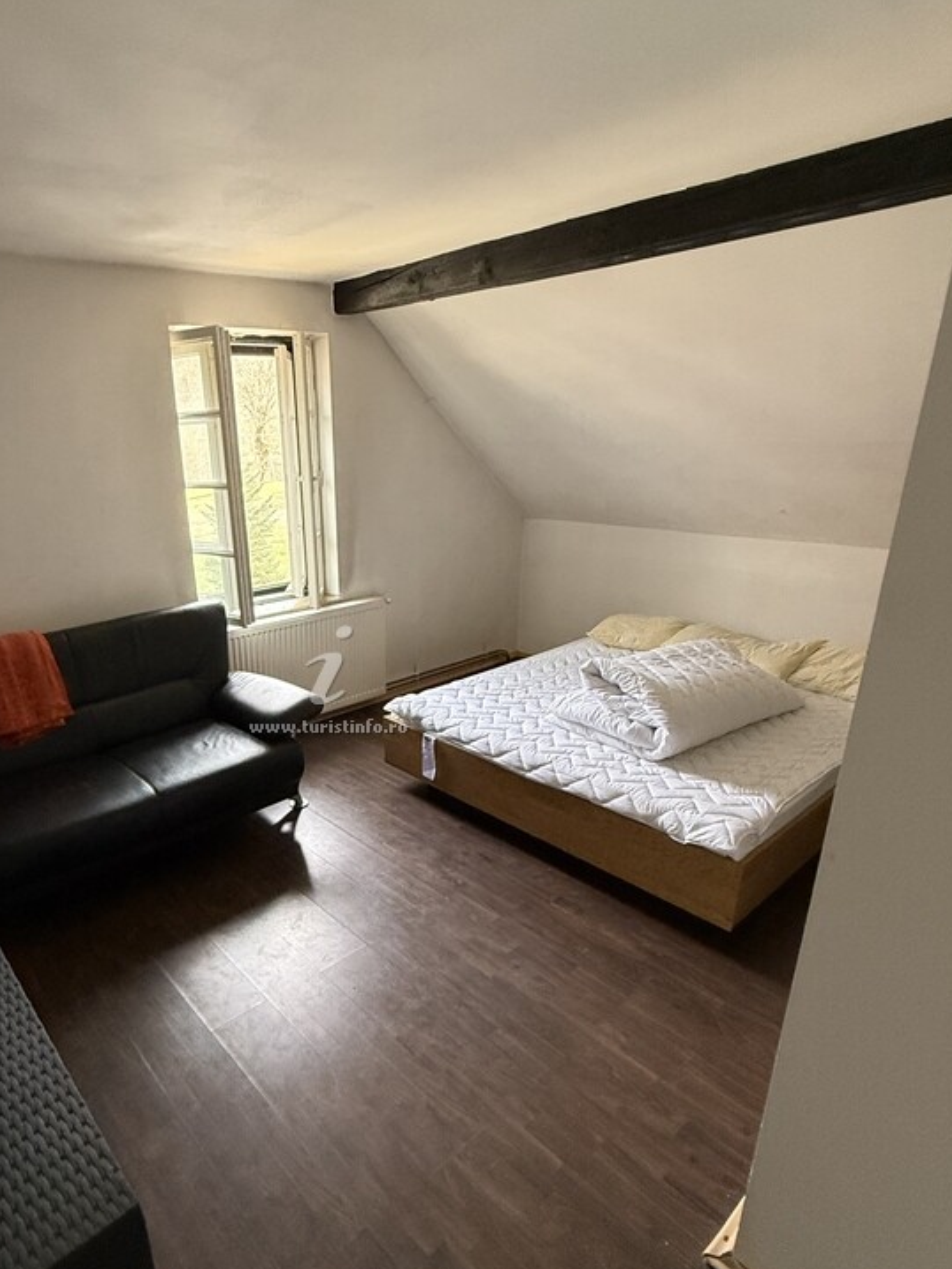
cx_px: 352
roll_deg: +1.1
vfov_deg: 81.5
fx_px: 733
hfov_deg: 64.9
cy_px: 701
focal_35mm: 20
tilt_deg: -19.7
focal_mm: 2.22
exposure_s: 1/100
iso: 500
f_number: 2.2
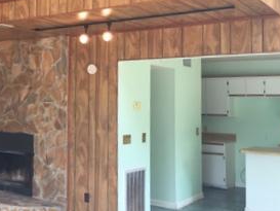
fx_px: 413
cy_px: 78
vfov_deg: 28.5
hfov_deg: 35.8
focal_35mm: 51
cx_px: 43
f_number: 2.2
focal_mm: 4.15
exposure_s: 1/30
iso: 32
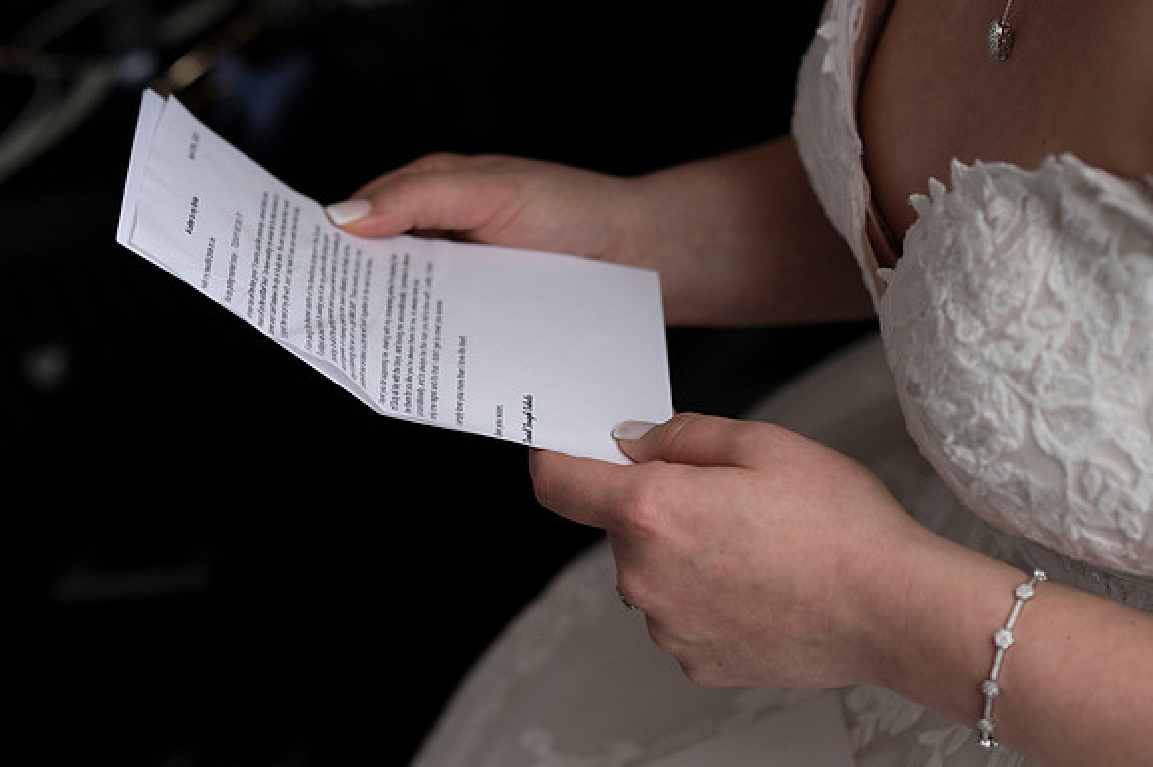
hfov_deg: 23.9
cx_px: 576
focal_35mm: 85
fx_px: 2721
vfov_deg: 16.1
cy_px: 384
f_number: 4
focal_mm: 85
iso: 4000
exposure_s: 1/5000
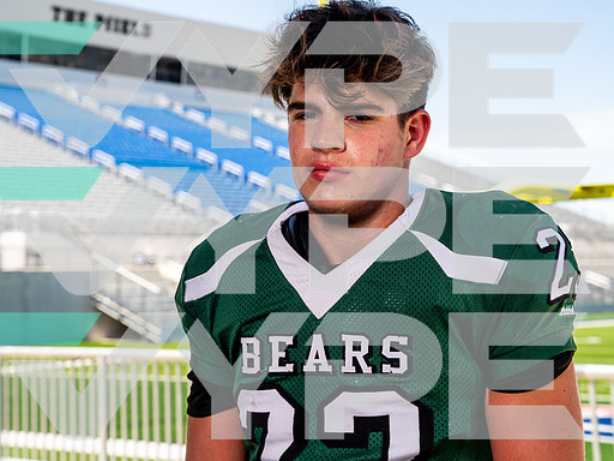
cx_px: 285
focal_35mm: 73
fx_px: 1295
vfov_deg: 20.2
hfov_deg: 26.7
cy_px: 231
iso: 100
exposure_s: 1/125
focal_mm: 67
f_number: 8
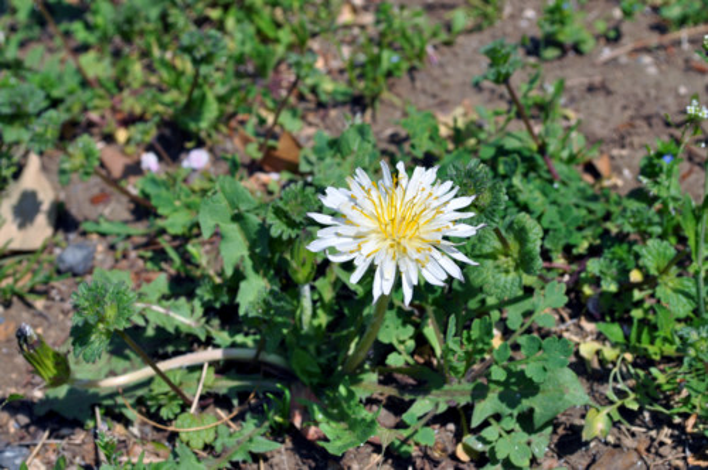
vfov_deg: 16.5
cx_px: 354
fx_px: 1620
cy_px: 235
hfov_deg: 24.6
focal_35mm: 82
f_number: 10
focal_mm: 55
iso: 200
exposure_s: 1/400
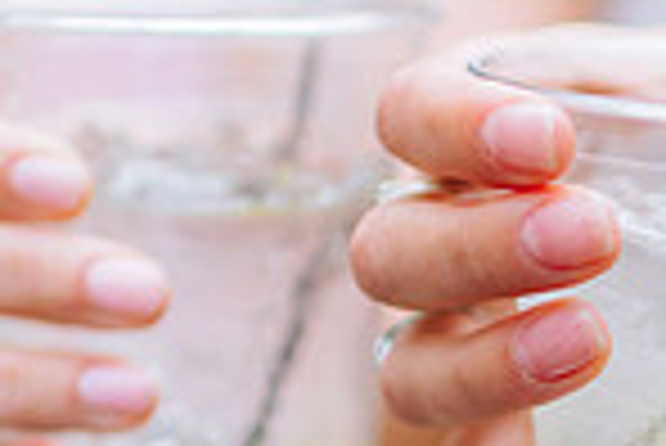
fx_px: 2537
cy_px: 547
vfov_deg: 9.9
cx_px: 693
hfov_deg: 14.7
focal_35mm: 137
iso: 100
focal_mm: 35
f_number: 2
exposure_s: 1/3200
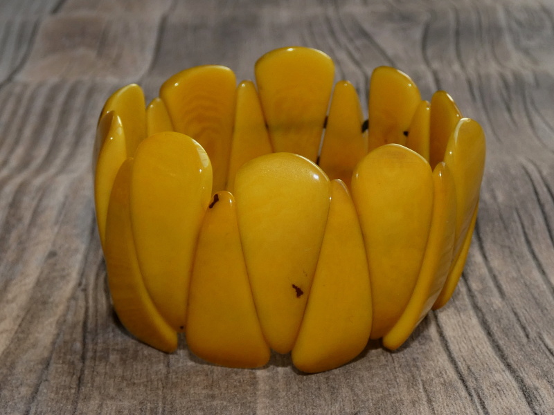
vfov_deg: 30.3
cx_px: 277
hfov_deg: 39.7
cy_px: 208
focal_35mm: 48
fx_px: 768
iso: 125
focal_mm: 8.6
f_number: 3.8
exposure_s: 1/60
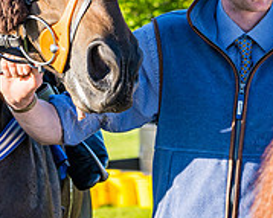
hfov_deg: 7.8
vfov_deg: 6.2
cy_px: -50
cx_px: 165
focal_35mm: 248
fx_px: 2003
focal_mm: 70
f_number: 5
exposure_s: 1/1250
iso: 200
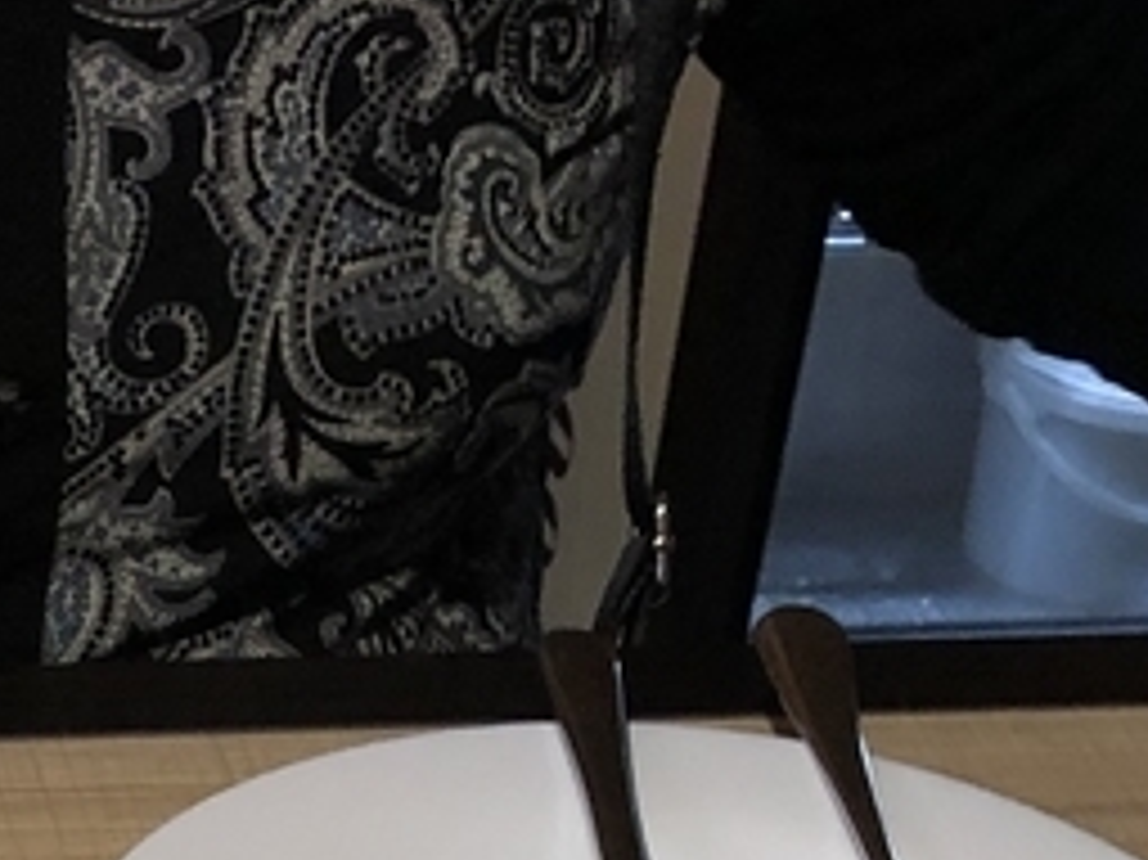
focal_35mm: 132
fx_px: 4376
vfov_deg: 10.0
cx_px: -252
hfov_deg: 14.4
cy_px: 1959
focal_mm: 4
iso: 40
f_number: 1.8
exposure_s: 1/17
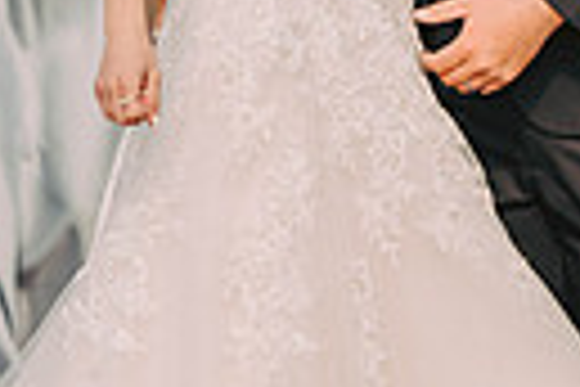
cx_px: 481
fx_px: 6686
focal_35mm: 415
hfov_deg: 5.0
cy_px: -209
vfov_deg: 3.3
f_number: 2.8
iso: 500
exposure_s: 1/4000
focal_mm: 92
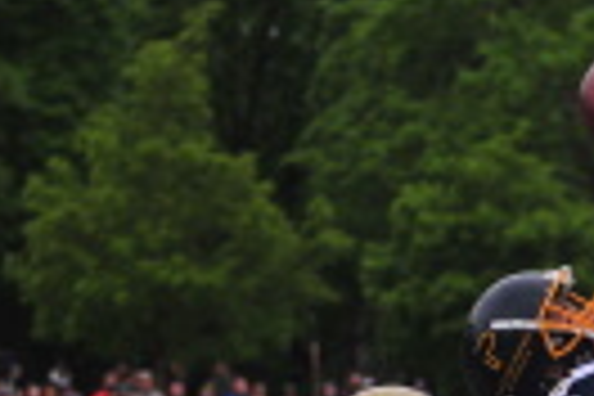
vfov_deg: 3.4
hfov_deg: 5.2
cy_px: 731
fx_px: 6583
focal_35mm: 399
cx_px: 576
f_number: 4
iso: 1250
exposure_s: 1/1250
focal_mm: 105
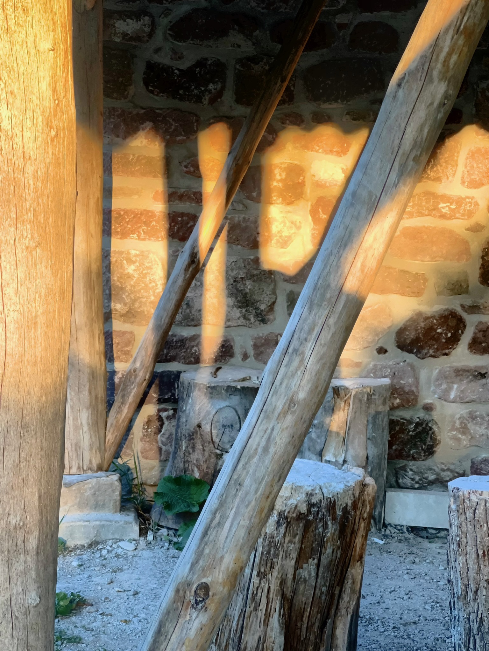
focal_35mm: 77
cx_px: 244
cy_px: 326
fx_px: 1450
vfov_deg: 25.3
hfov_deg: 19.1
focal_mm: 9
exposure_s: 1/146
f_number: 2.8
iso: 160
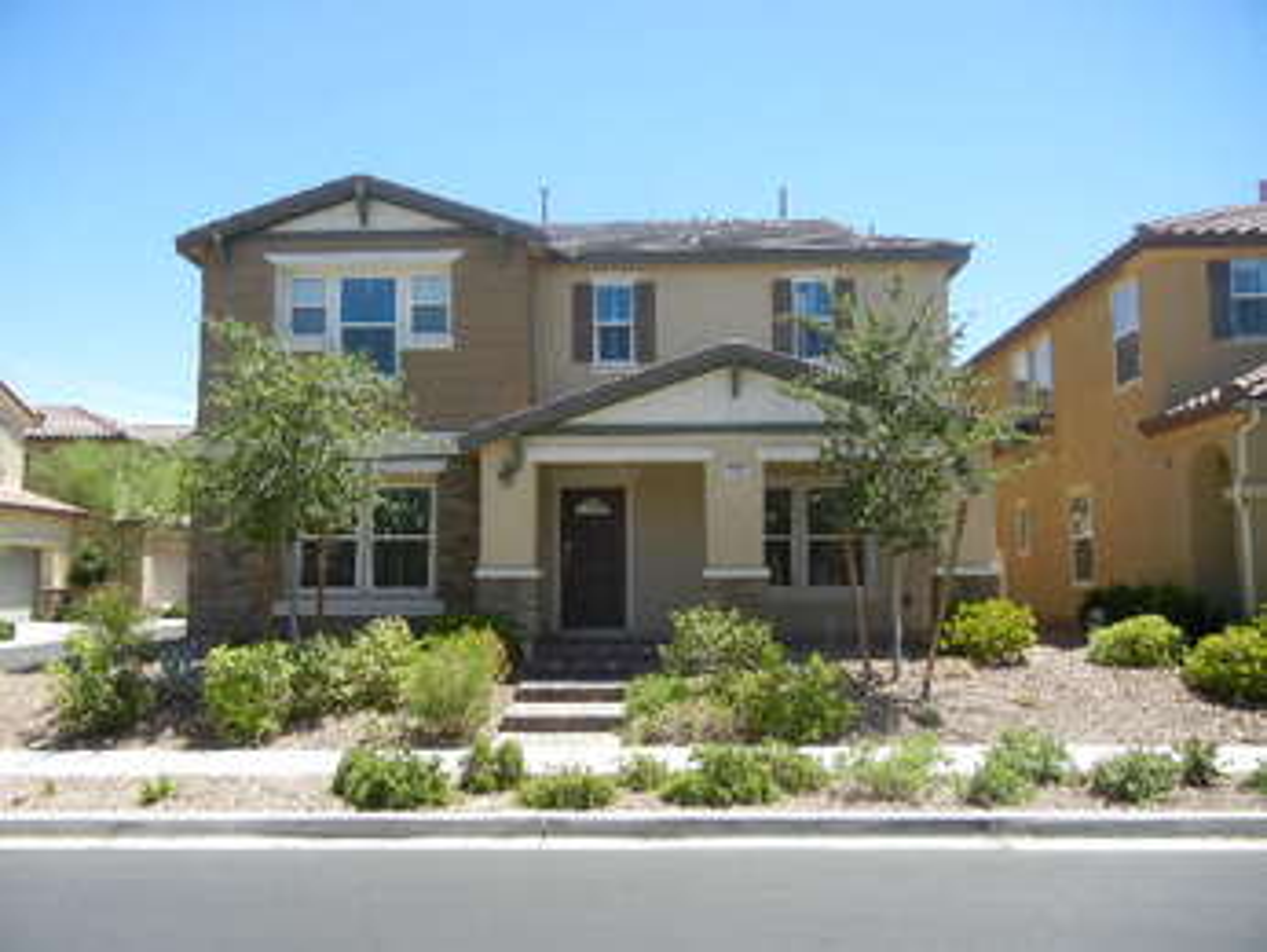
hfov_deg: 59.9
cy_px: 476
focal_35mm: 30
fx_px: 1099
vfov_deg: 46.8
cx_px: 634
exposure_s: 1/864
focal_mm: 5.4
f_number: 3.5
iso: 160
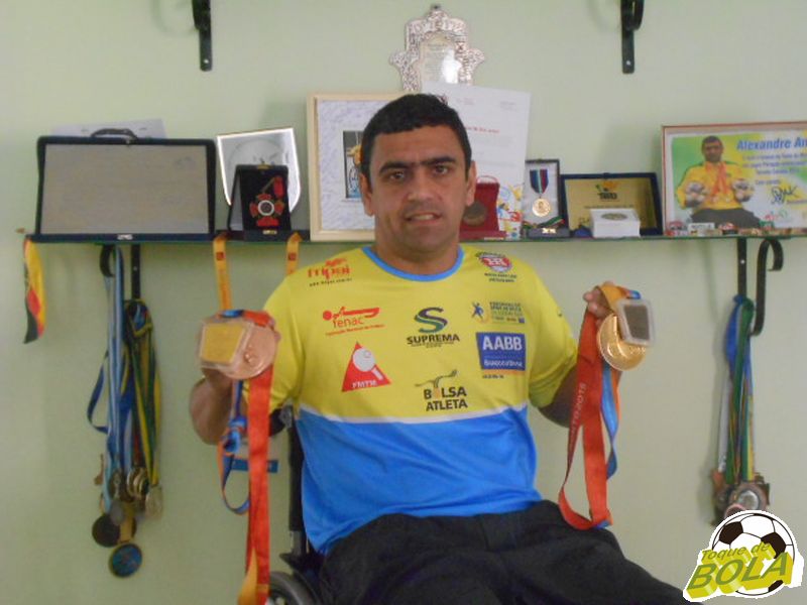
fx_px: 1002
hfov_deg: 43.9
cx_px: 404
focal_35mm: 43
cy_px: 302
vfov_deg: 33.6
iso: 800
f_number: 4.2
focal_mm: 7.9
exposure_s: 1/60
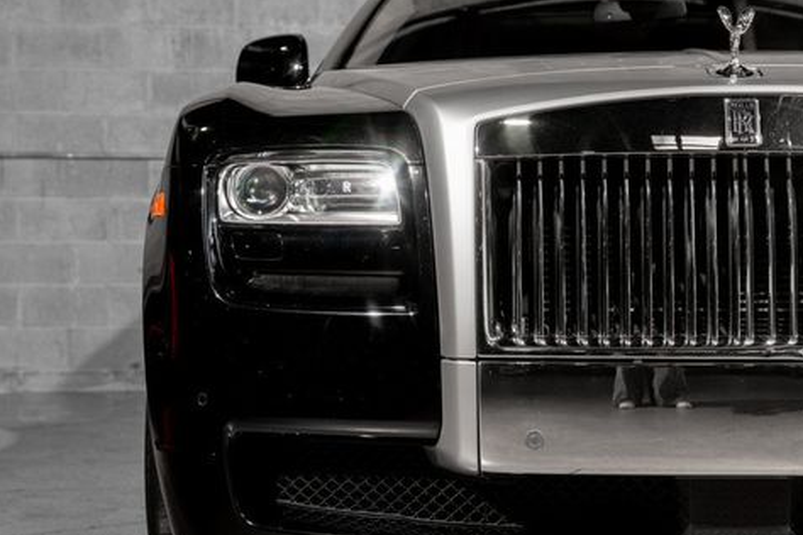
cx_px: 513
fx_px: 1717
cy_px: 299
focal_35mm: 77
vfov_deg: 17.7
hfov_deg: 26.2
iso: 320
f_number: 6.3
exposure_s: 1/60
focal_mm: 57
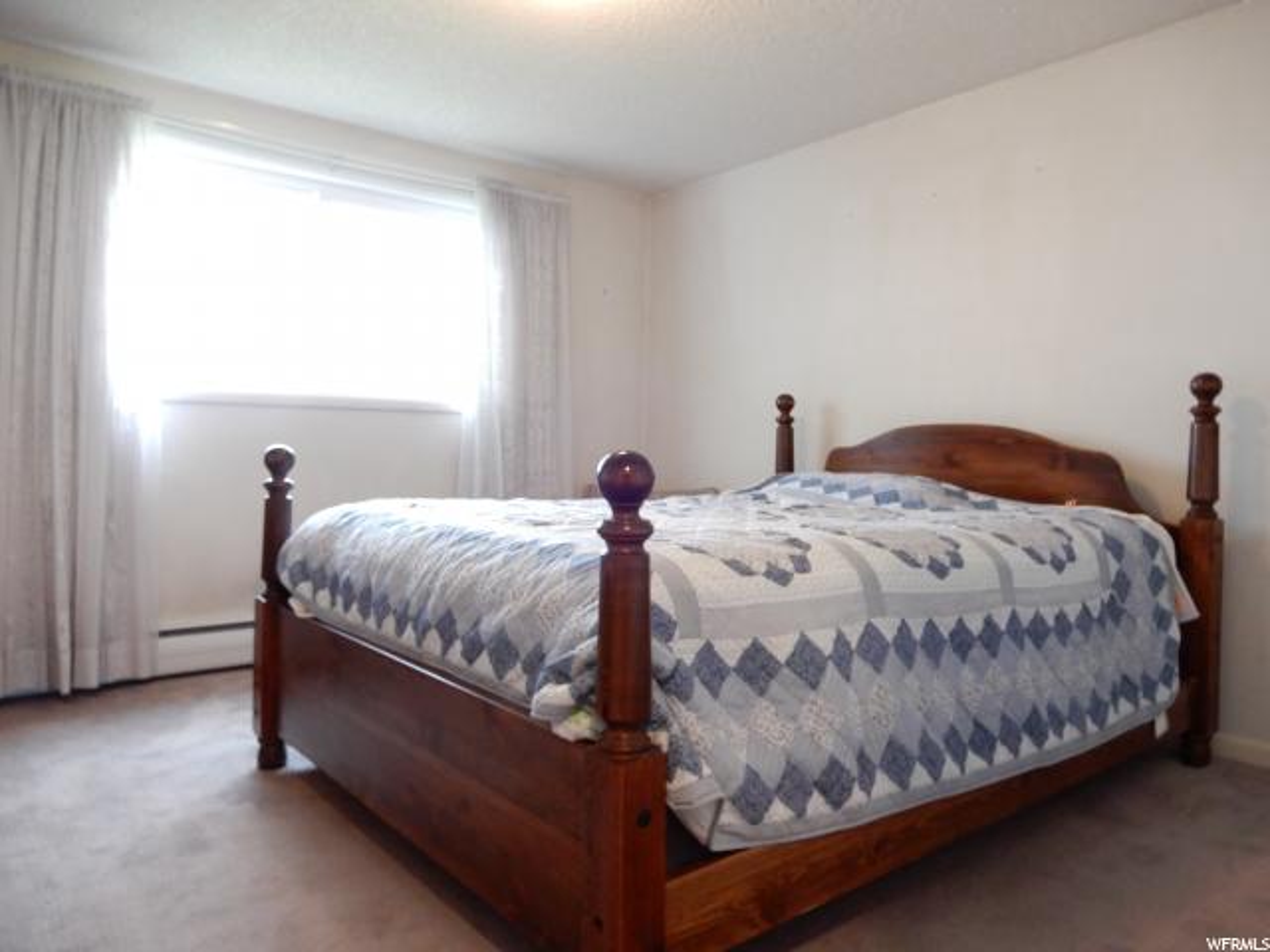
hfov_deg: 71.6
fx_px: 881
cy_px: 476
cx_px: 635
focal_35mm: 24
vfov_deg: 56.8
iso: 400
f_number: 3.4
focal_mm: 4.3
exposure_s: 1/13
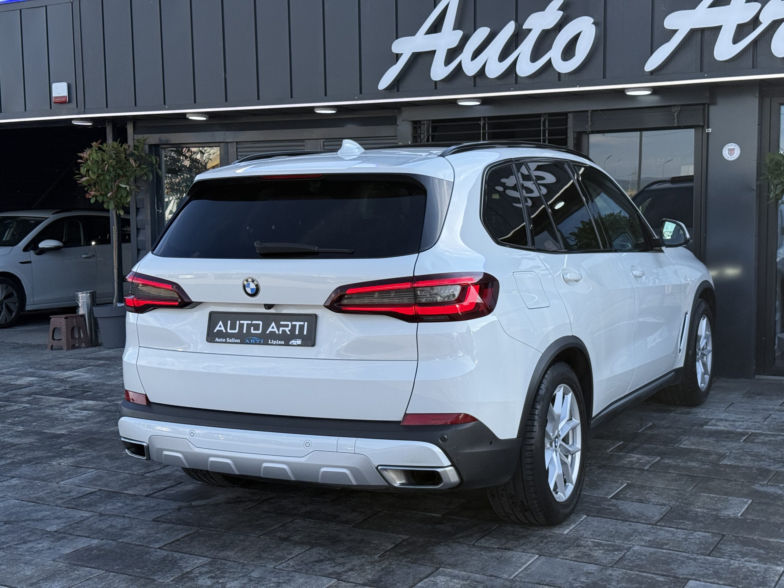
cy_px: 294
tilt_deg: -3.0
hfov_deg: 39.7
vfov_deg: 30.3
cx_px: 392
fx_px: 1087
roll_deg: +0.8
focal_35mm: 48
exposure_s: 1/1678
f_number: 1.78
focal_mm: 6.76
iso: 80
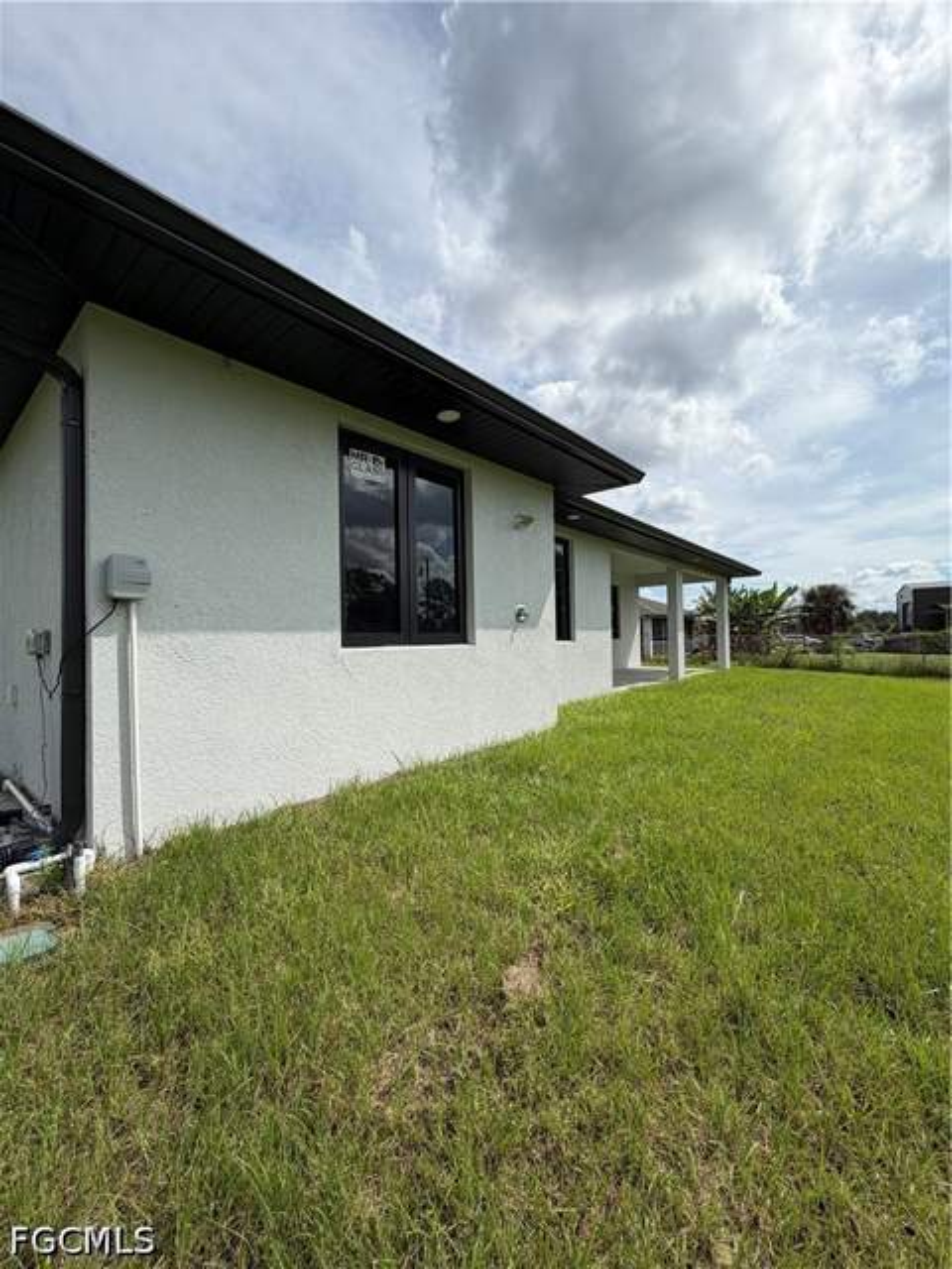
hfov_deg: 85.7
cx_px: 476
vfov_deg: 102.1
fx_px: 513
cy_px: 634
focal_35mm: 14
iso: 20
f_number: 2.2
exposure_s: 1/1399
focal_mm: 2.22
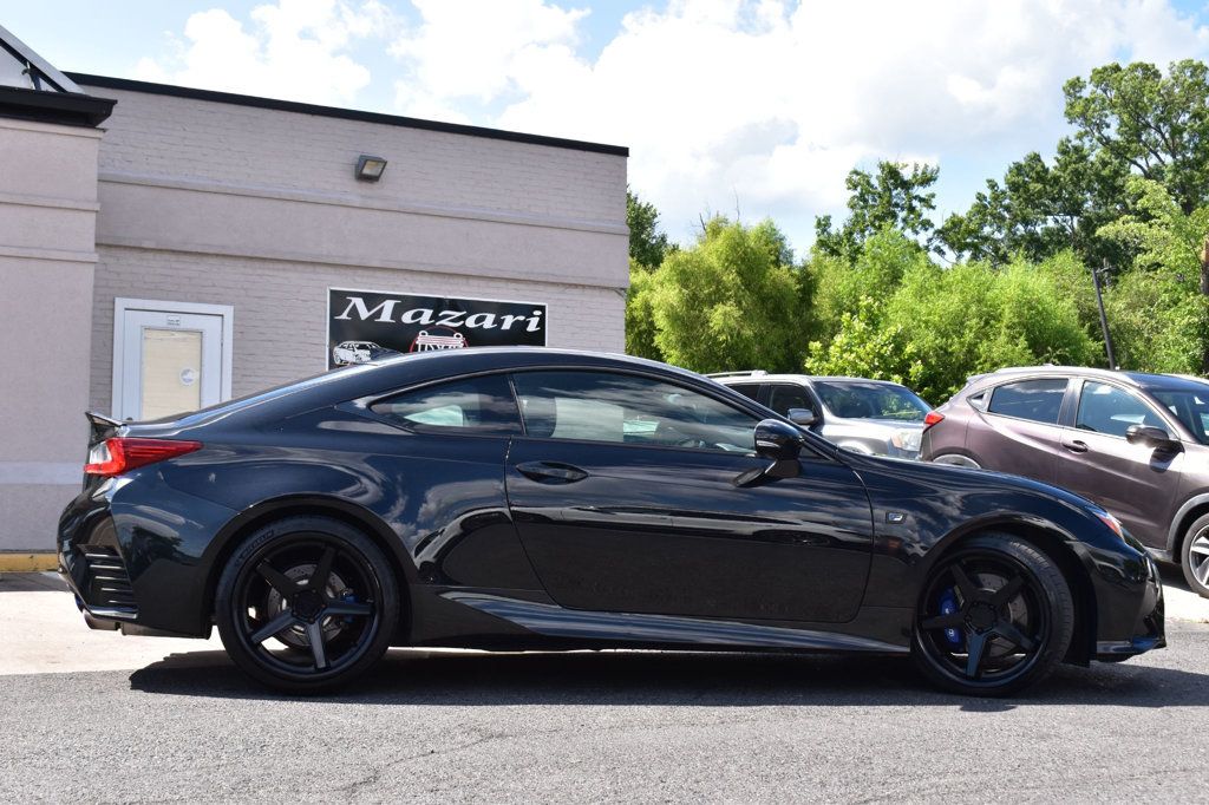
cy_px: 402
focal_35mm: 48
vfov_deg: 28.1
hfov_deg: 41.1
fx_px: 1611
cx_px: 604
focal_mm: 32
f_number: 10
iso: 400
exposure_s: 1/320
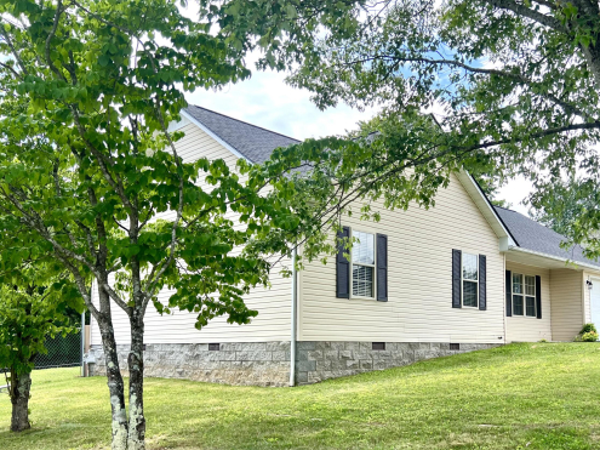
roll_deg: +0.1
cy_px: 300
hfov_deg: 52.2
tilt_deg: +4.9
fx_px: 607
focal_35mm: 35
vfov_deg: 40.2
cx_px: 369
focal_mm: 5.7
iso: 50
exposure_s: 1/1751
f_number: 1.5
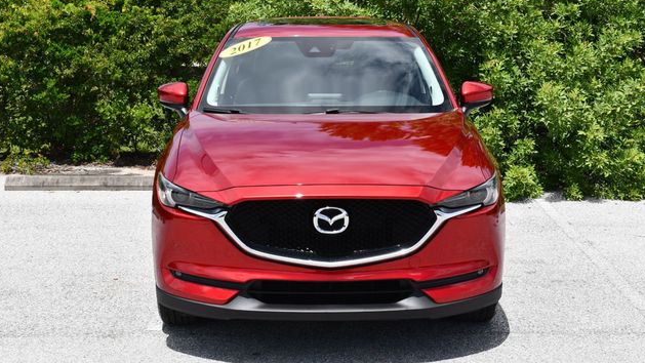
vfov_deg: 18.8
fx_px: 1095
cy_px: 189
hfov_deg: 32.8
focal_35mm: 64
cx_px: 321
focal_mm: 30
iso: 110
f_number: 8
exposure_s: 1/250
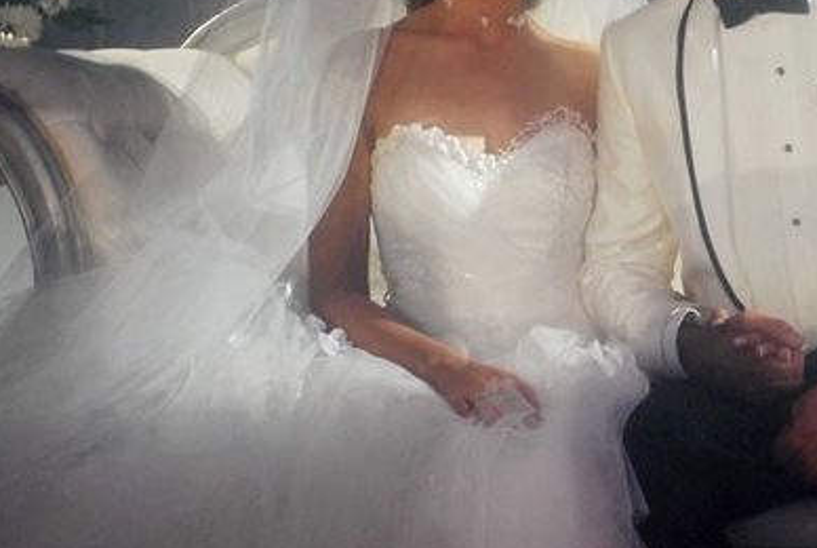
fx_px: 2955
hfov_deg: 15.7
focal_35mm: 130
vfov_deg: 10.6
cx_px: 613
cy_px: 210
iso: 800
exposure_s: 1/50
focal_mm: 48
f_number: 5.6
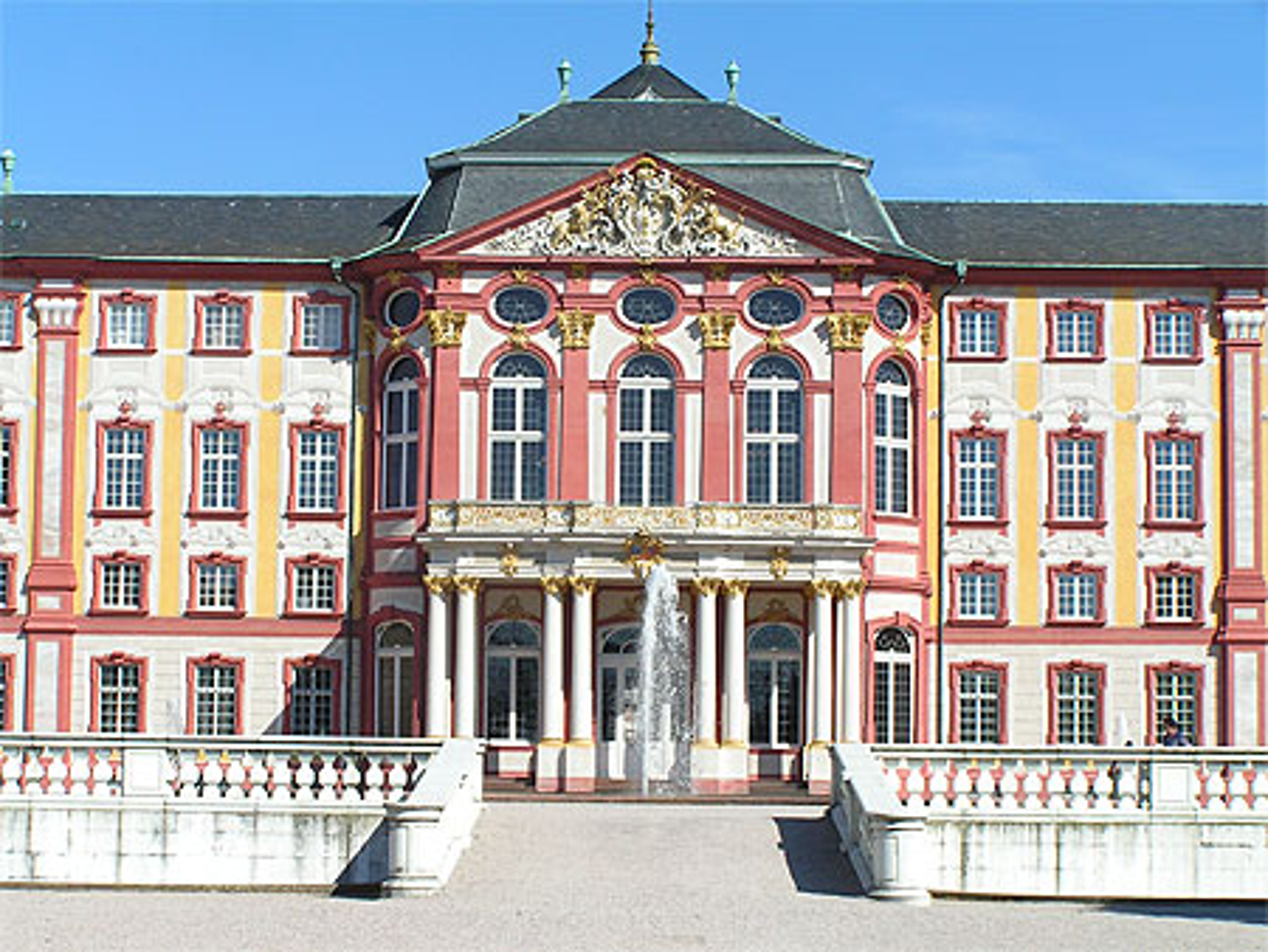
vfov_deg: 18.5
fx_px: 2932
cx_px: 634
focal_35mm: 80
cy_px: 476
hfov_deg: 24.4
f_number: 5.6
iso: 50
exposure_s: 1/500
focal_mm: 13.4
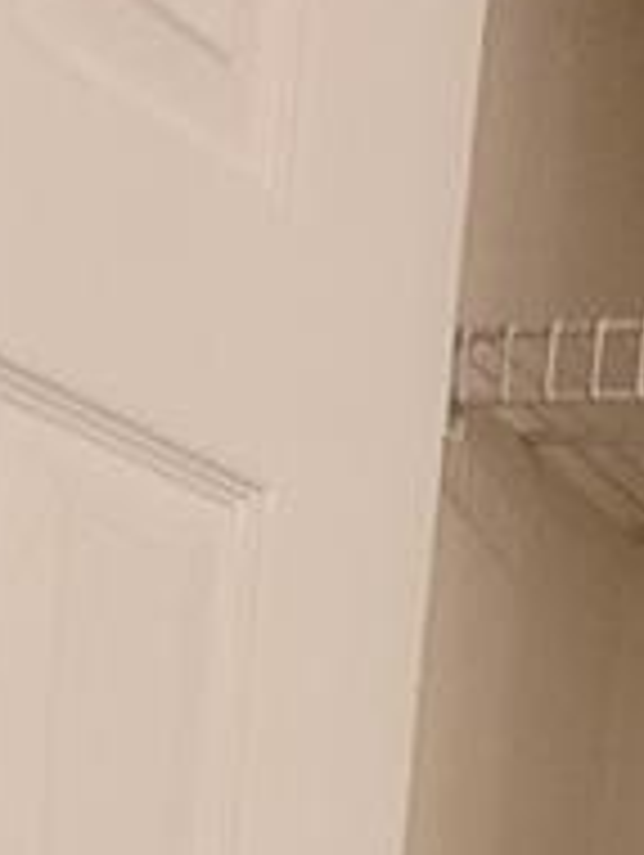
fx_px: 2030
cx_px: 667
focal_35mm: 82
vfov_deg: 18.4
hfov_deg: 17.5
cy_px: 1557
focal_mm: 1.74
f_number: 2.2
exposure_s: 1/60
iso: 400
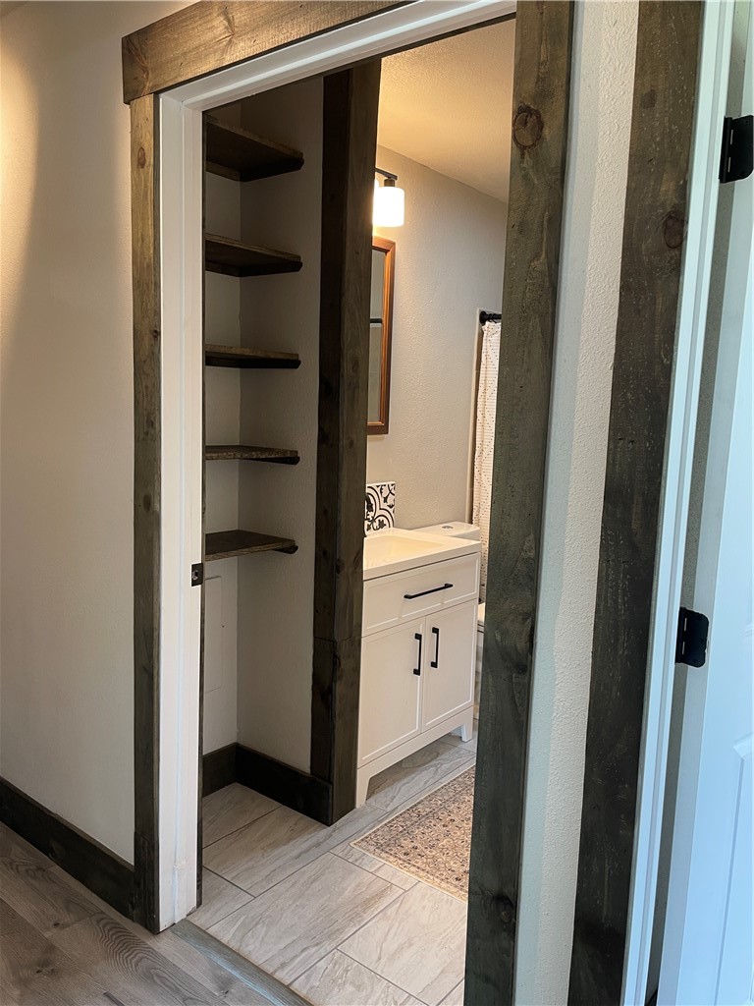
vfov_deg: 67.3
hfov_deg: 53.1
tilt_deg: -7.3
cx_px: 377
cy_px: 503
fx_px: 755
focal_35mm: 26
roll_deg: -1.0
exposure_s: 1/60
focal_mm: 4.2
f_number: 1.6
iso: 80
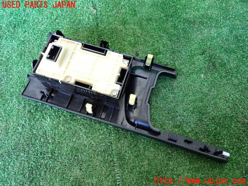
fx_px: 215
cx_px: 124
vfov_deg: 46.8
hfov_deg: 60.0
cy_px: 93
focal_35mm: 30
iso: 400
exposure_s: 1/30
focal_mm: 5.4
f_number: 2.3
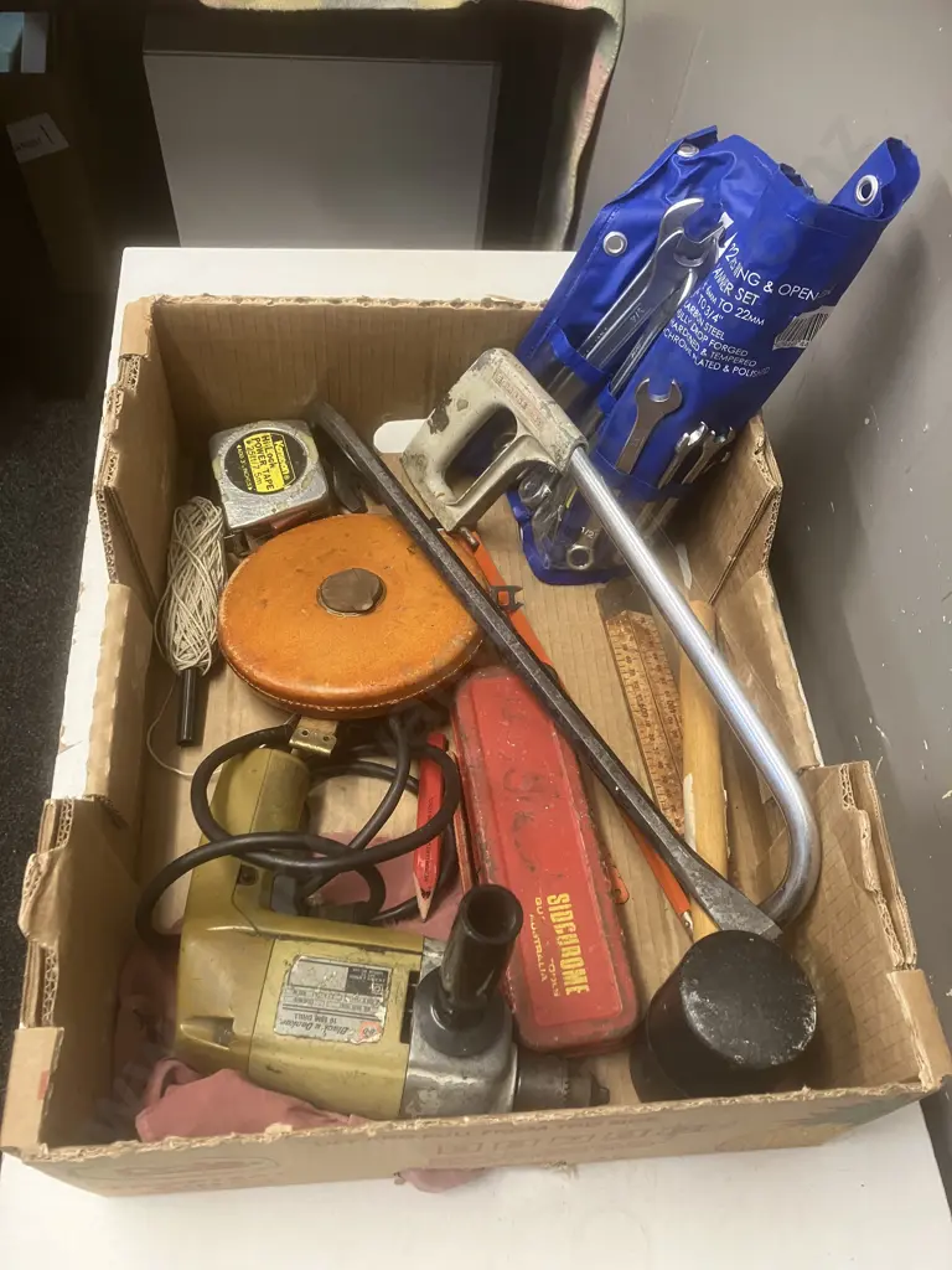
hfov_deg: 49.7
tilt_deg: -57.1
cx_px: 476
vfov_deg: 63.4
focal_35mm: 28
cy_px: 635
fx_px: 1027
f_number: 1.8
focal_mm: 3.99
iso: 125
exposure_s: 1/50
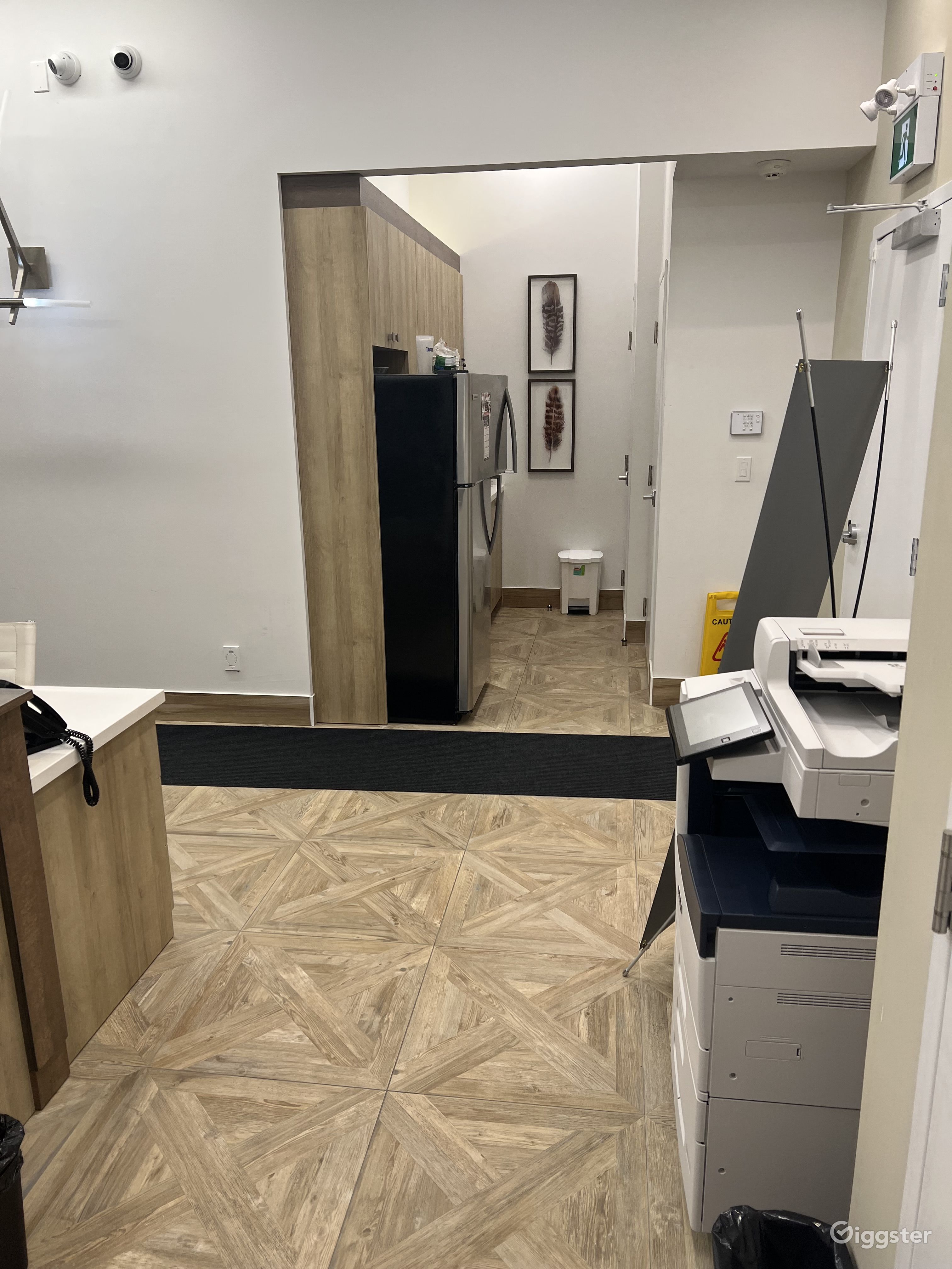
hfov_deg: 53.1
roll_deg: +0.4
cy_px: 634
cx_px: 476
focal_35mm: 26
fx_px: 953
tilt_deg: -13.8
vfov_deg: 67.3
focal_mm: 5.7
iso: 50
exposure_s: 1/120
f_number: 1.5
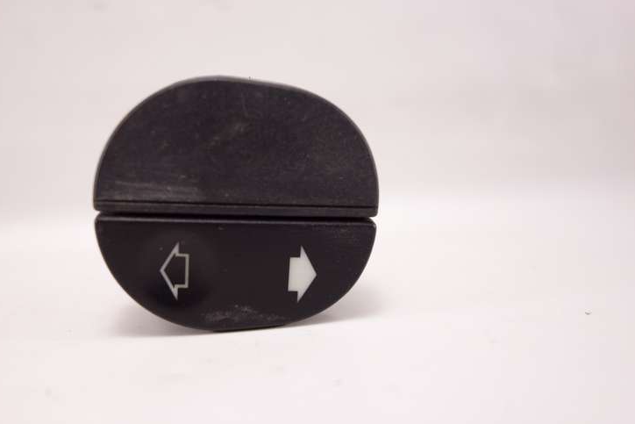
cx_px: 278
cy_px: 197
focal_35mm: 34
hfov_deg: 55.6
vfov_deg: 38.9
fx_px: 600
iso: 125
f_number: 2.2
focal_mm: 11.04
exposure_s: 1/80
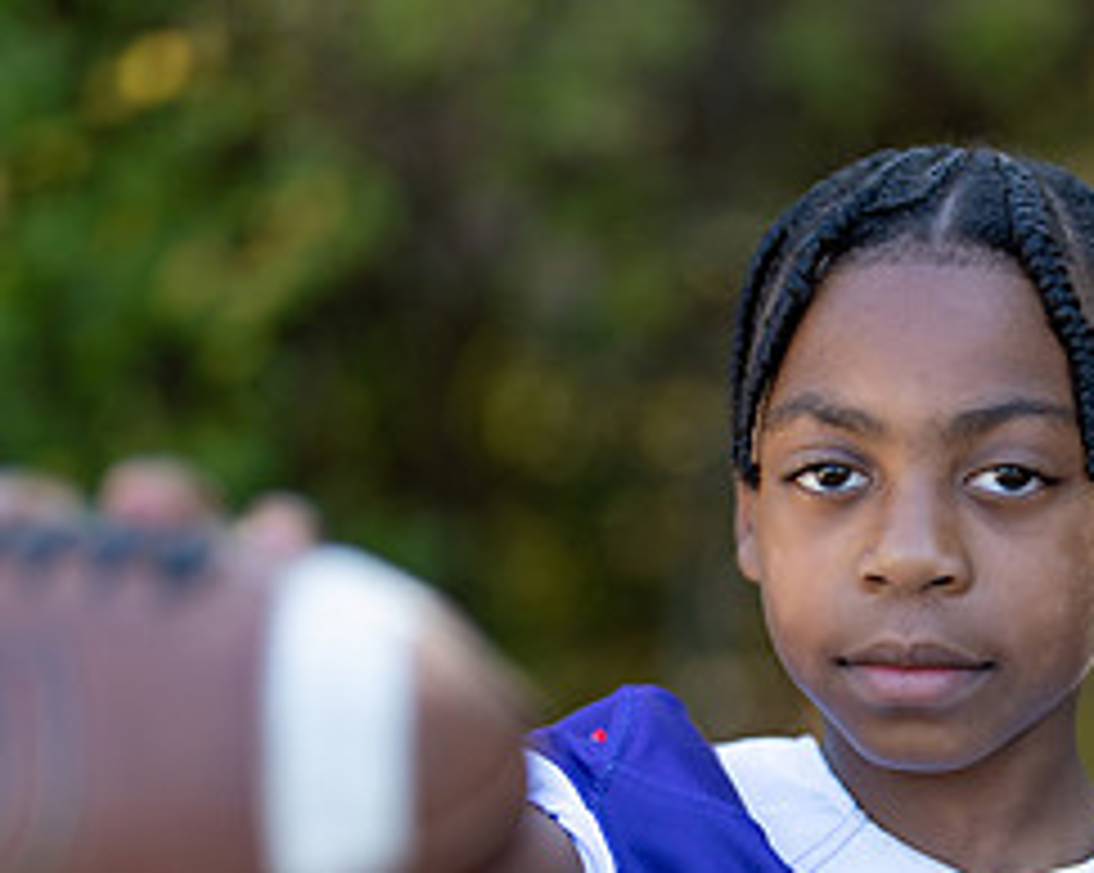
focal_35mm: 120
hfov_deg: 15.8
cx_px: 981
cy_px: 860
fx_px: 3882
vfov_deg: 12.7
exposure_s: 1/1600
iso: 100
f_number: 1.2
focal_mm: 50
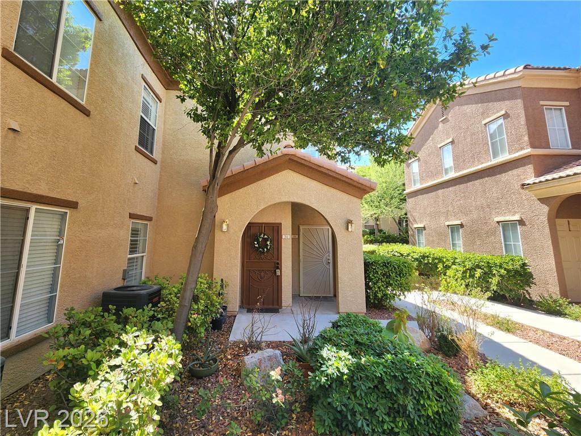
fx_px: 218
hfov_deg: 106.2
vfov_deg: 89.9
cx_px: 290
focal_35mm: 13
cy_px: 218
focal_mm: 2.2
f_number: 2.2
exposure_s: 1/400
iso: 50
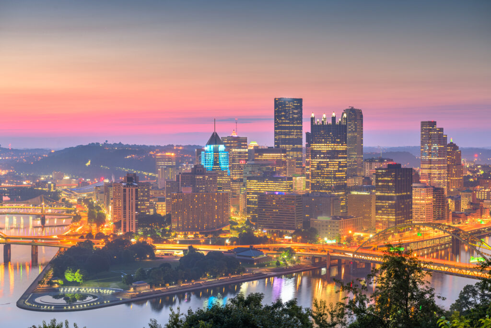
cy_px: 164
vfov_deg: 22.6
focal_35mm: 60
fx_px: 818
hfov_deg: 33.4
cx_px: 246
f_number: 8
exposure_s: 15
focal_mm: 60
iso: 64
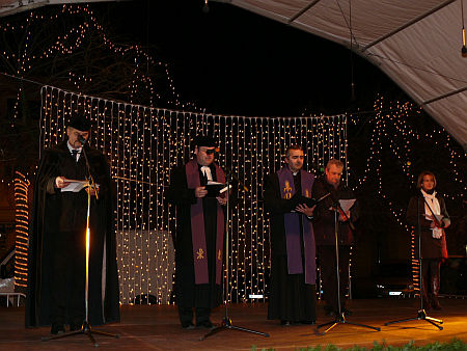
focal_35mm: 49
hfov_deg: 38.9
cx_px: 234
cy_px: 176
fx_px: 661
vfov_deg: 29.7
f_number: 2.8
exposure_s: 1/30
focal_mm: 9
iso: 100
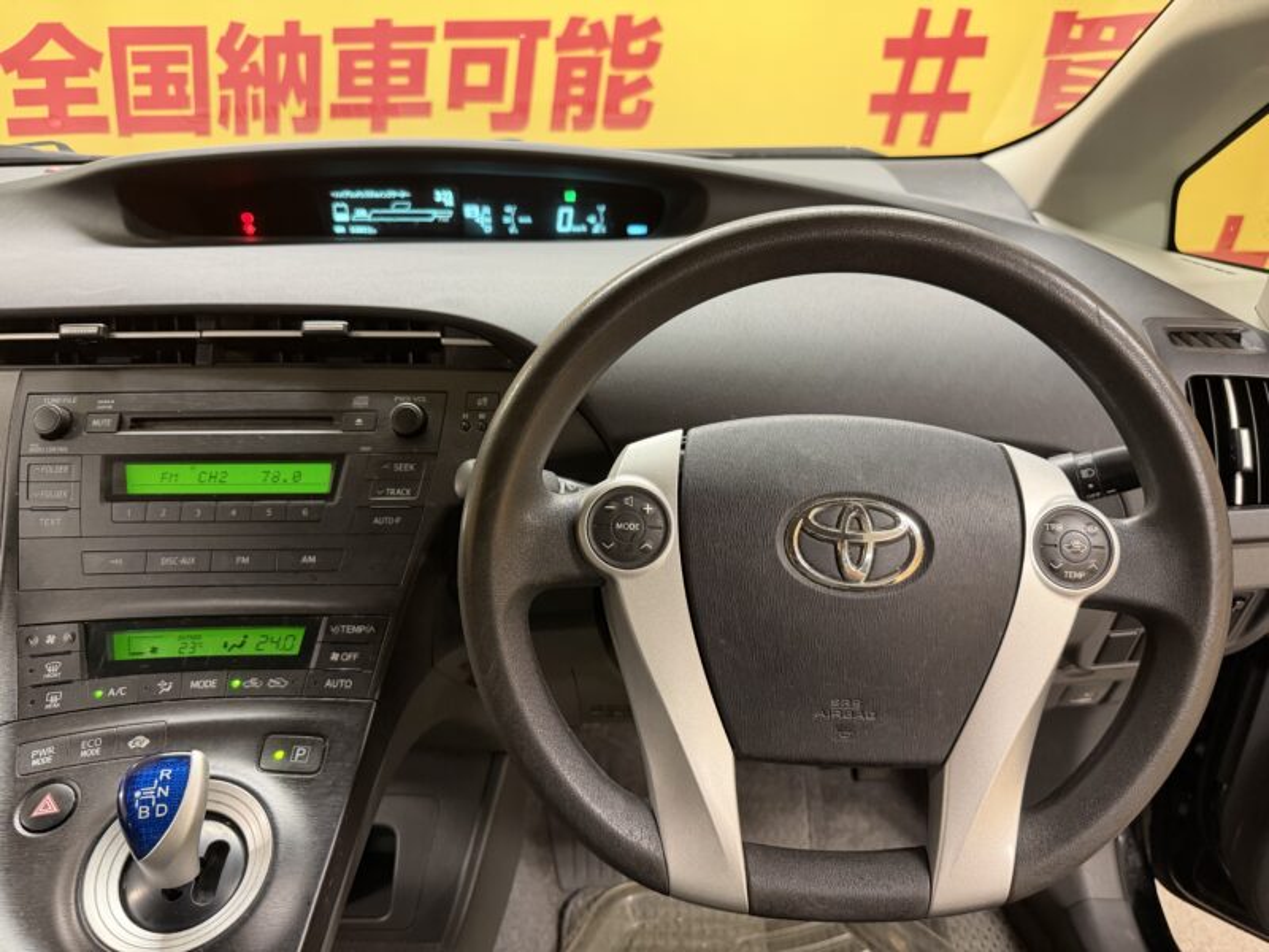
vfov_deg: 56.8
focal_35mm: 24
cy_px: 476
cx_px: 634
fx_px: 880
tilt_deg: -25.3
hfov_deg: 71.6
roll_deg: +1.0
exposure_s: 1/50
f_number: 1.78
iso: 400
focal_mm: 6.76
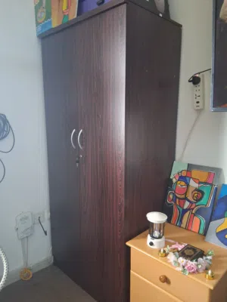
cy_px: 151
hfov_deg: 53.1
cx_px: 114
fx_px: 227
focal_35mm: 26
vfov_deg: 67.3
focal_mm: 3.98
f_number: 1.8
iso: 640
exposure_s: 1/25
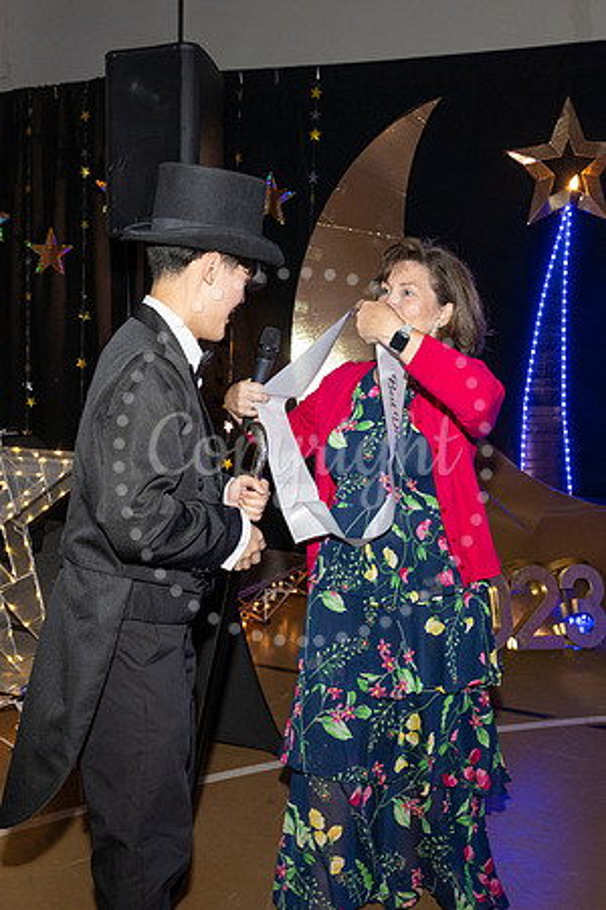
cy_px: 455
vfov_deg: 49.6
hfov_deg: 34.2
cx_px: 303
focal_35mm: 39
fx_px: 985
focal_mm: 26
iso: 1000
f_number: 5.6
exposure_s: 1/100
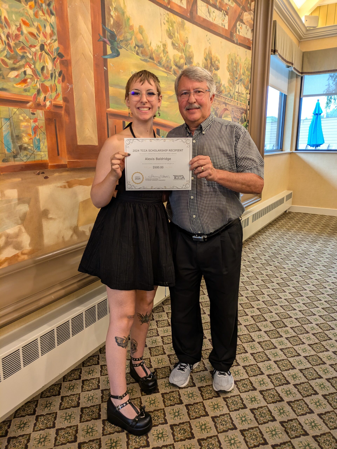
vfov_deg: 69.4
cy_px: 224
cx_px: 168
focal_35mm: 25
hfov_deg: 54.9
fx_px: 324
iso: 87
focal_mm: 5.43
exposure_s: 1/40
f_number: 1.89
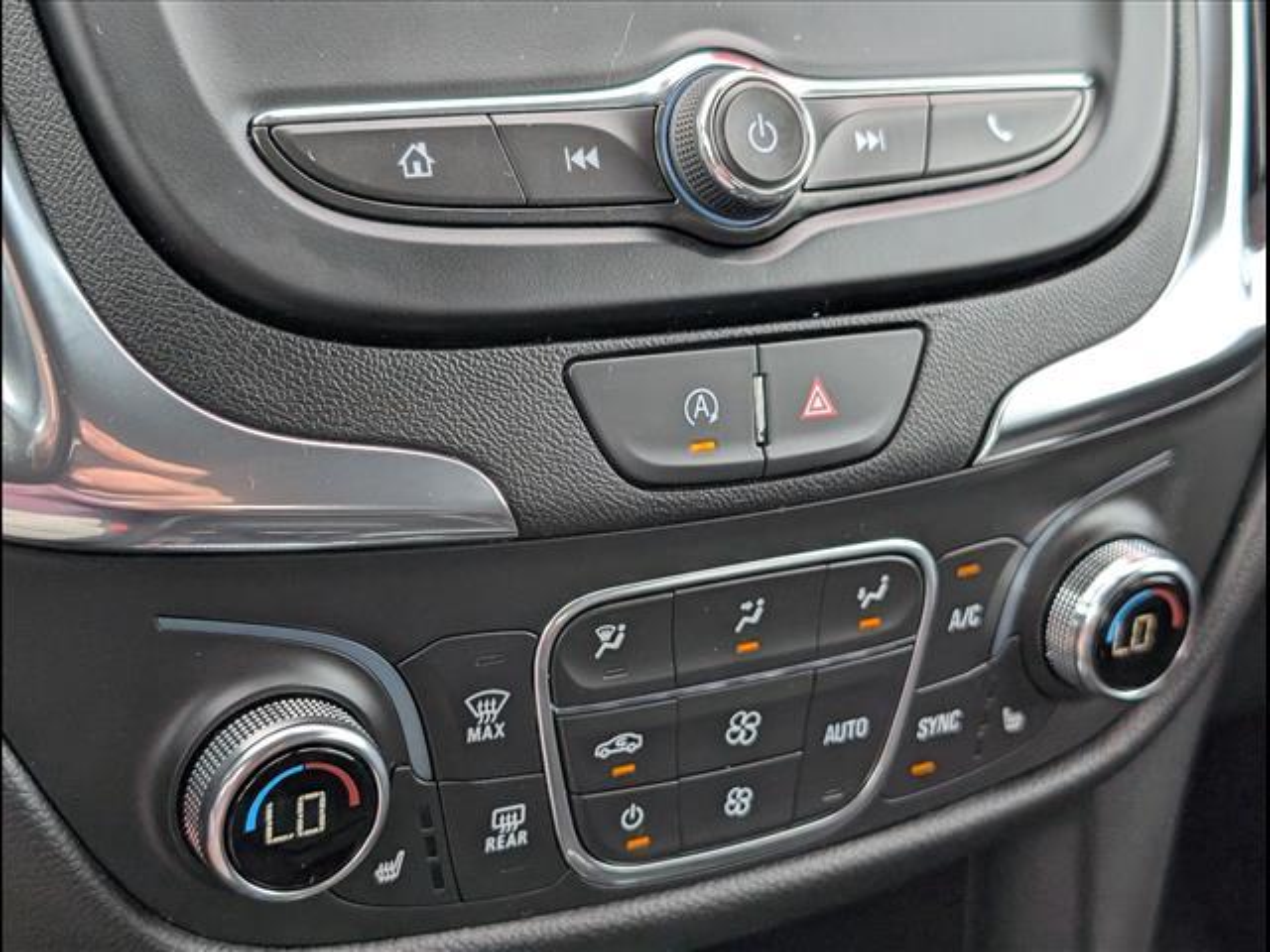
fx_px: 1798
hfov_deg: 38.9
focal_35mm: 49
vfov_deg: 29.7
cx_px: 635
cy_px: 476
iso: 94
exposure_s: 1/233
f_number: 1.68
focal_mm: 6.9
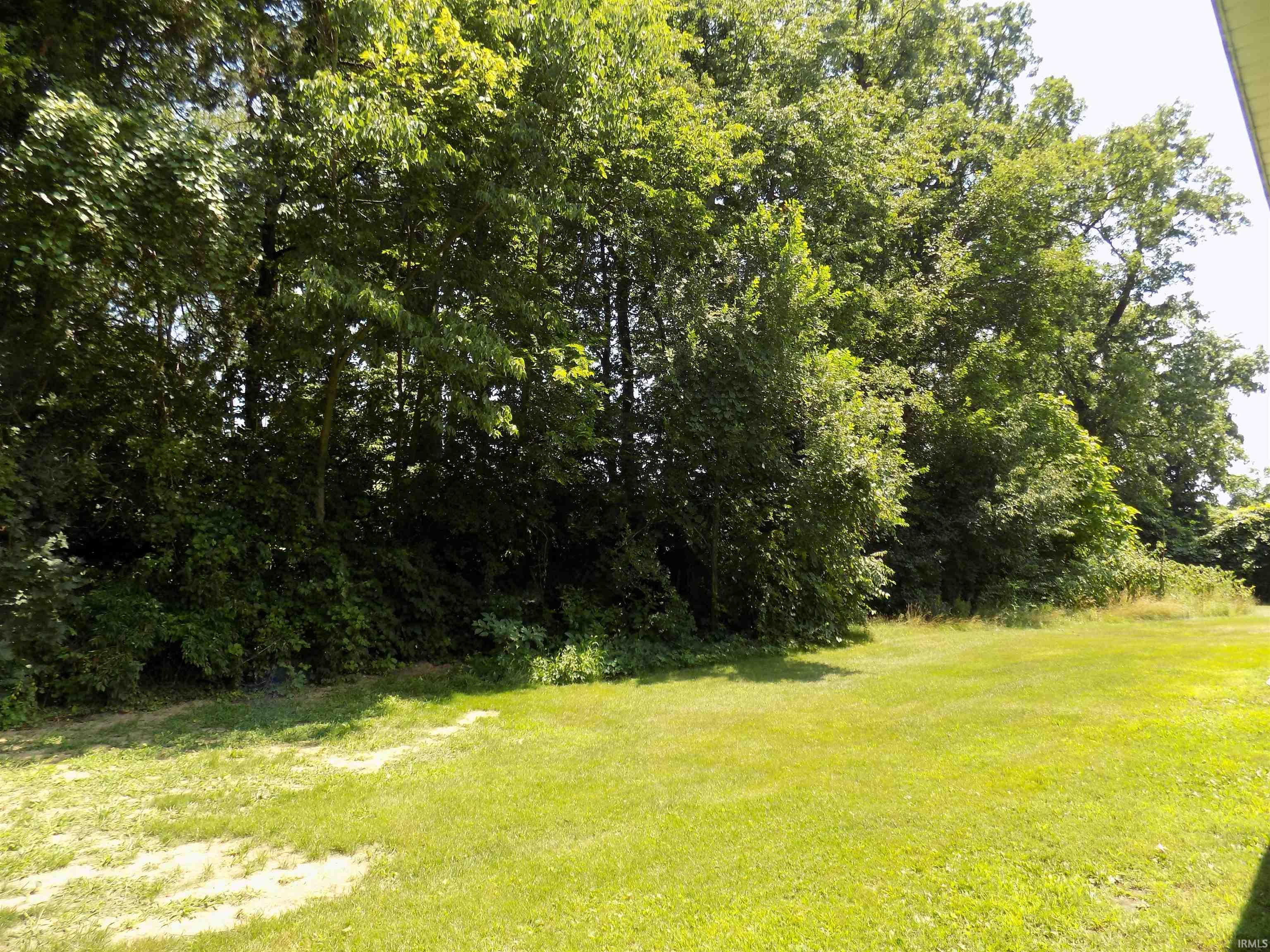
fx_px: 844
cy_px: 476
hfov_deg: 73.9
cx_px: 635
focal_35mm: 23
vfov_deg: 58.9
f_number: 3.1
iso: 80
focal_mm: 4
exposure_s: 1/320
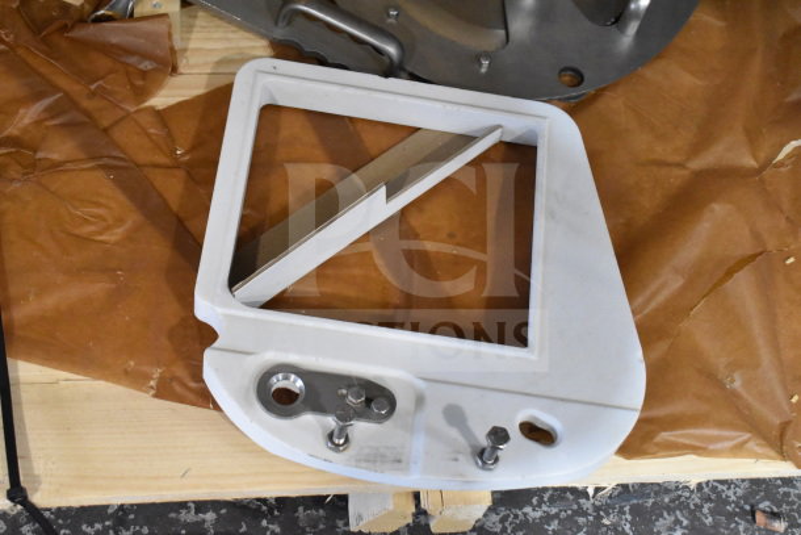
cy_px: 268
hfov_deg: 33.4
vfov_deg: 22.6
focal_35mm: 60
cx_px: 400
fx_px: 1335
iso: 6400
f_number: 7.1
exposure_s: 1/200
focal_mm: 40
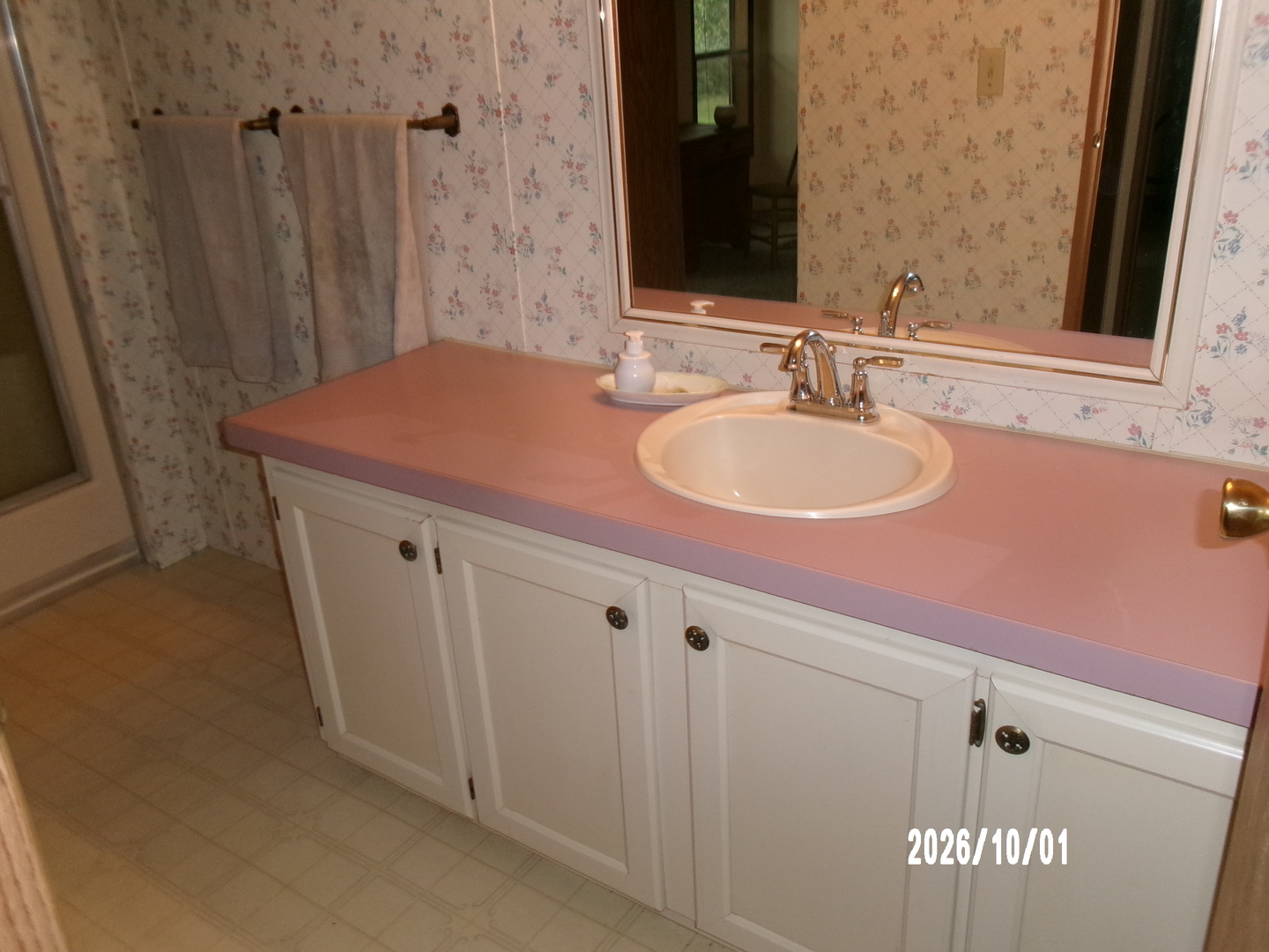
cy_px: 476
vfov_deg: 49.7
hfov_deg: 63.4
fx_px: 1026
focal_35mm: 28
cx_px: 634
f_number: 3.9
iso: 200
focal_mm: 5.1
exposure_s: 1/34
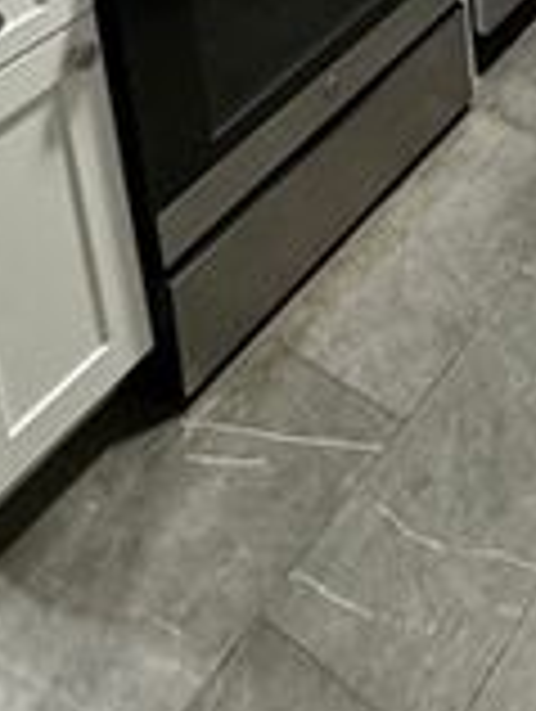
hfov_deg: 23.7
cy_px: -493
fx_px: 1215
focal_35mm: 59
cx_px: 550
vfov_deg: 22.7
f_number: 2.2
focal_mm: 2.22
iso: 400
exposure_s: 1/60
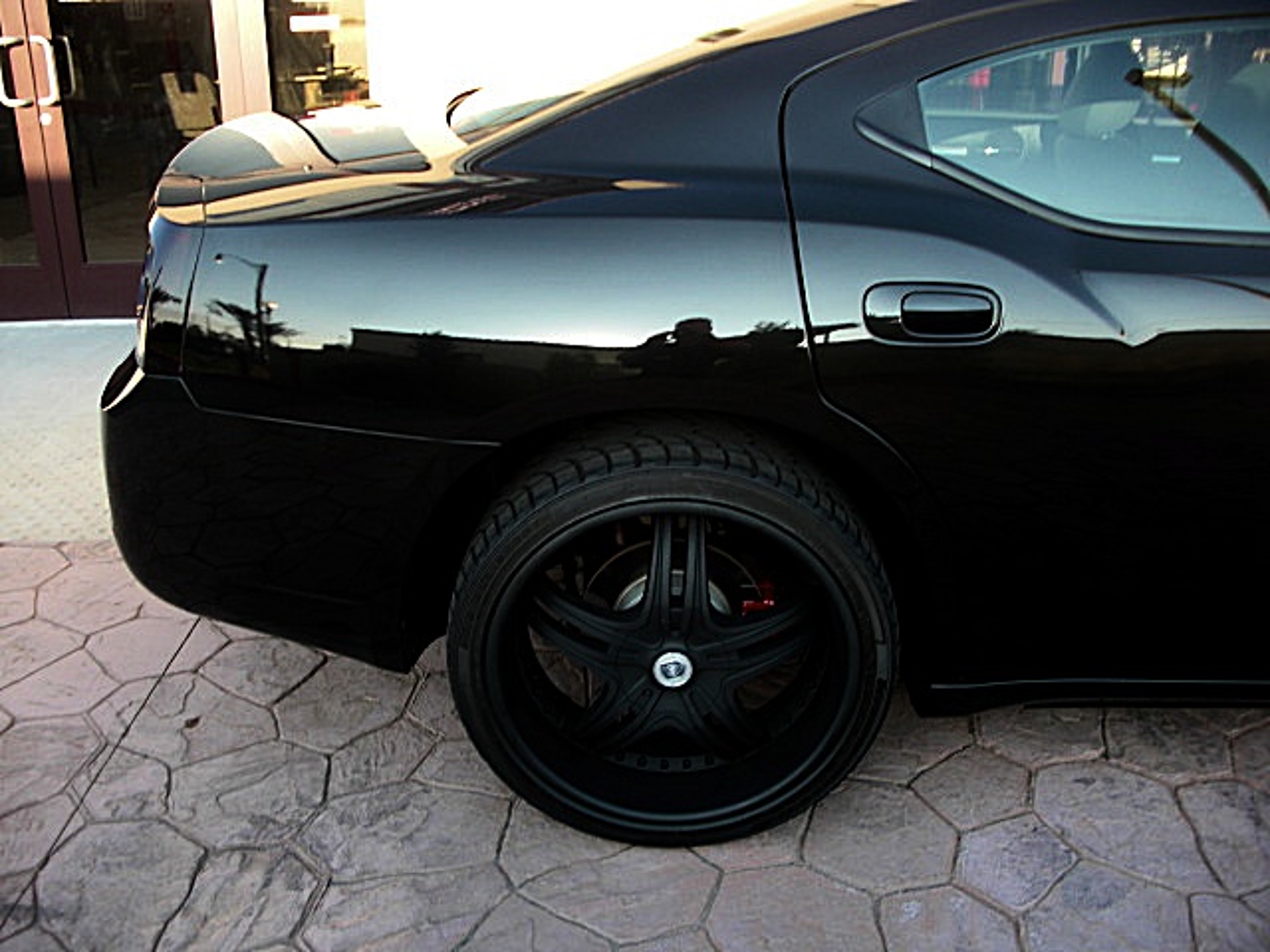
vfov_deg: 39.7
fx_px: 1321
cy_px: 476
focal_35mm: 36
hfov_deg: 51.4
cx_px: 635
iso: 50
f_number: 2.8
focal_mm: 6.3
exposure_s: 1/100
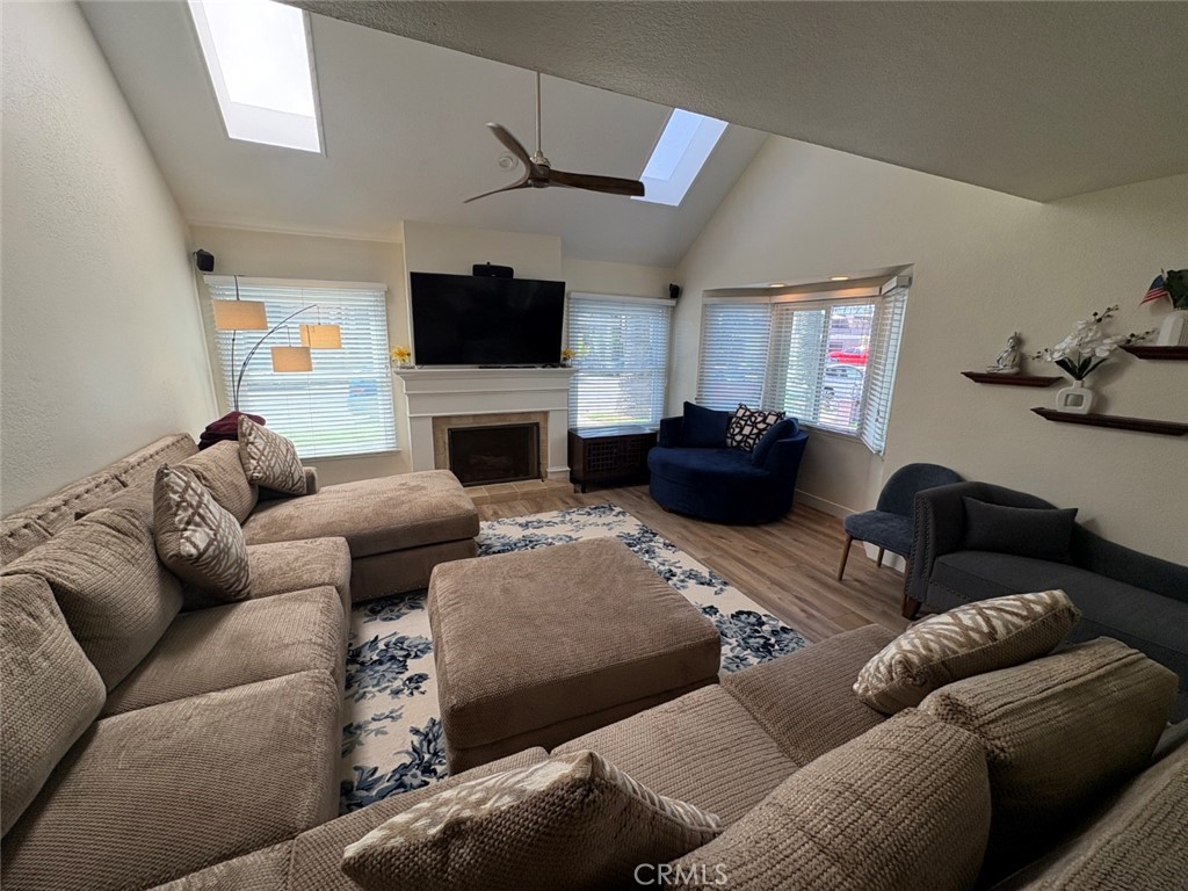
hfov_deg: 102.1
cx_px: 594
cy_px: 446
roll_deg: -1.8
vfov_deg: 85.7
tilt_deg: -12.1
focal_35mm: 14
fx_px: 480
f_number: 2.2
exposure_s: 1/132
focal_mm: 2.22
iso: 80
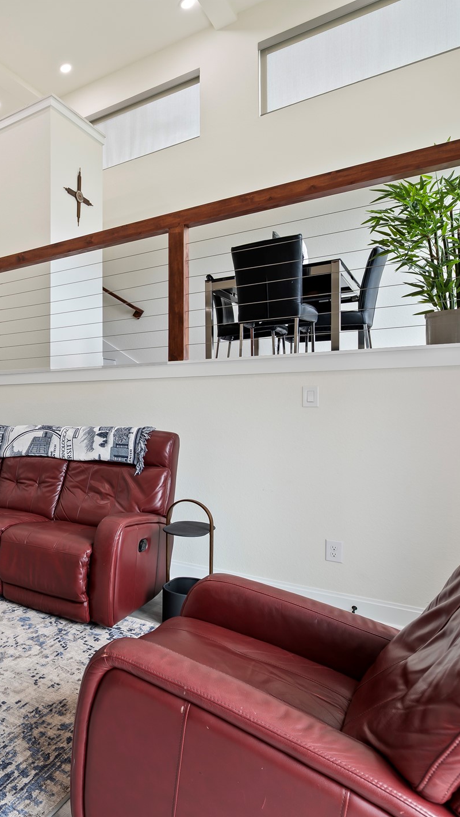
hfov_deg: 37.9
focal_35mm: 24
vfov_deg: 76.3
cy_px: 414
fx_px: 520
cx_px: -68
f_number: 4.5
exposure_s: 1/3
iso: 125
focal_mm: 15
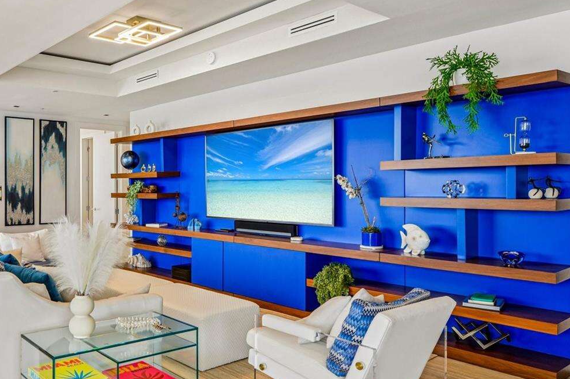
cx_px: 146
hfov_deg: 57.4
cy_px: 194
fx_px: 491
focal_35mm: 31
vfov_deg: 42.3
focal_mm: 19
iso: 200
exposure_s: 1/20
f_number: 9
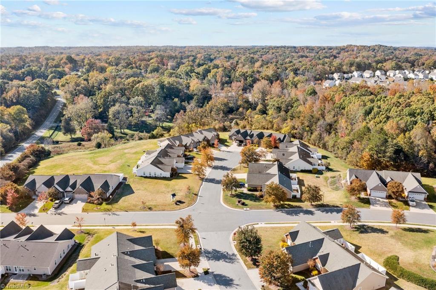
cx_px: 218
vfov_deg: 46.3
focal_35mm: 28
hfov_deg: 65.5
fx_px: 339
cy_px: 145
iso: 100
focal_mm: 10.26
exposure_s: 1/500
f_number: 4.5
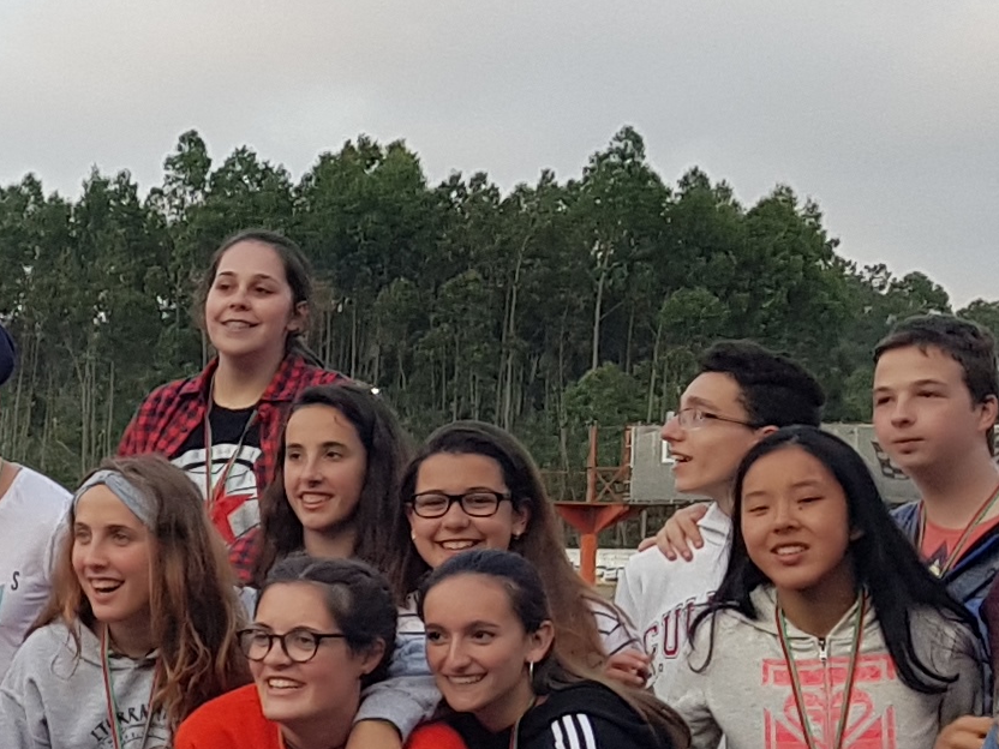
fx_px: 3636
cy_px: 754
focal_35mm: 126
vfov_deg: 11.6
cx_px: -792
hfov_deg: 13.9
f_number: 1.7
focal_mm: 4.2
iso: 40
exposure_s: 1/258
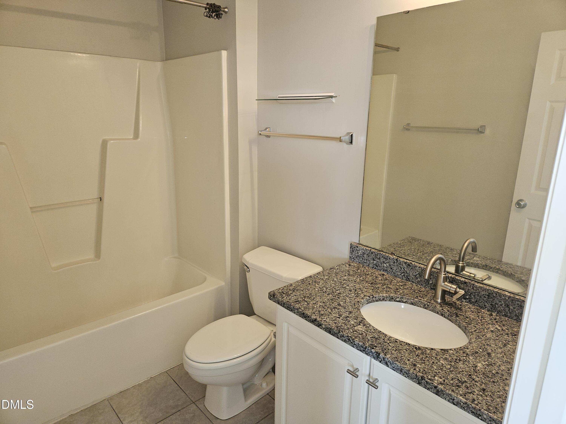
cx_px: 283
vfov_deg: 58.9
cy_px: 212
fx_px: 376
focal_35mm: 23
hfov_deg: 73.9
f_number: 1.8
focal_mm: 5.4
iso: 80
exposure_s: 1/60
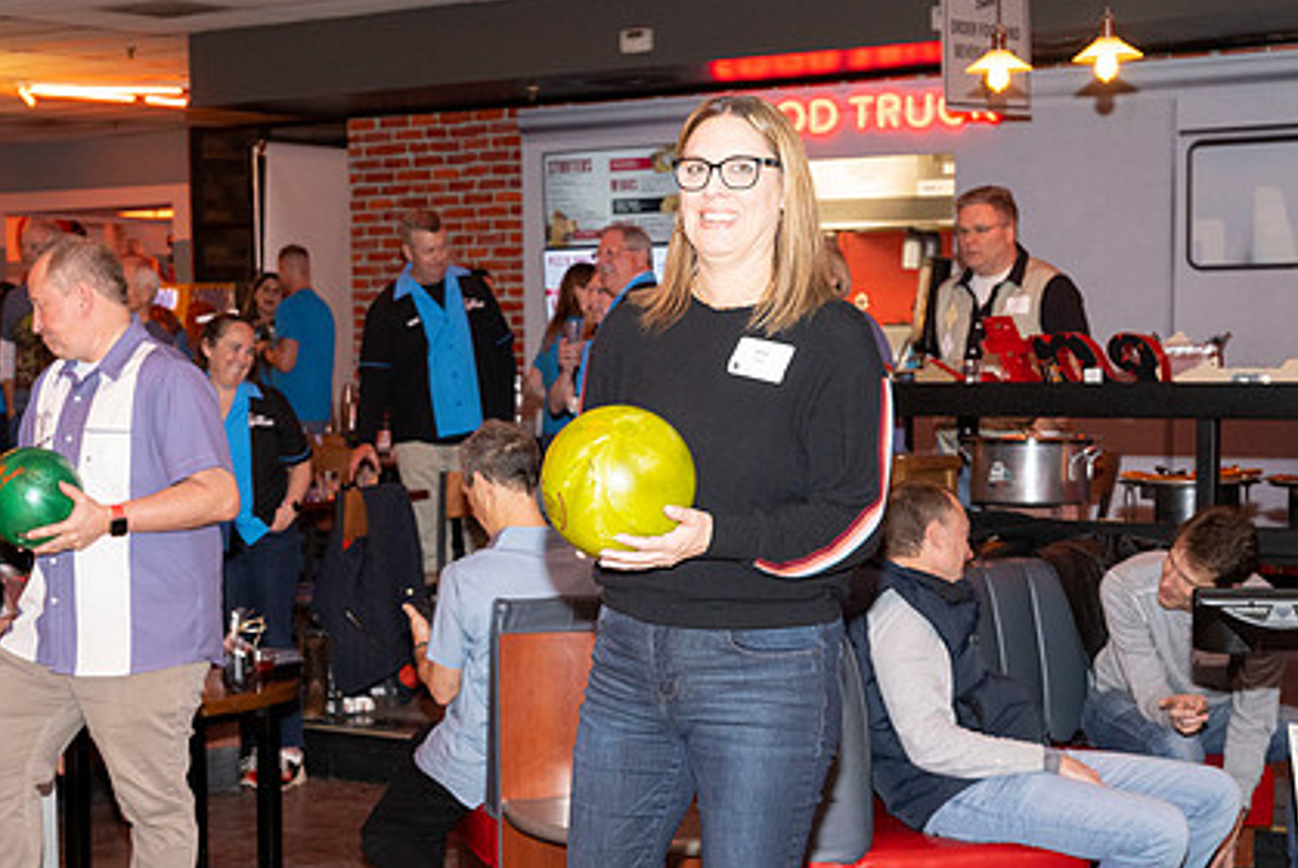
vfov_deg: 20.9
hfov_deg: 30.8
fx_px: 2345
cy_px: 584
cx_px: 471
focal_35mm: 65
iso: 2000
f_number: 5.6
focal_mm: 47
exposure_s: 1/100
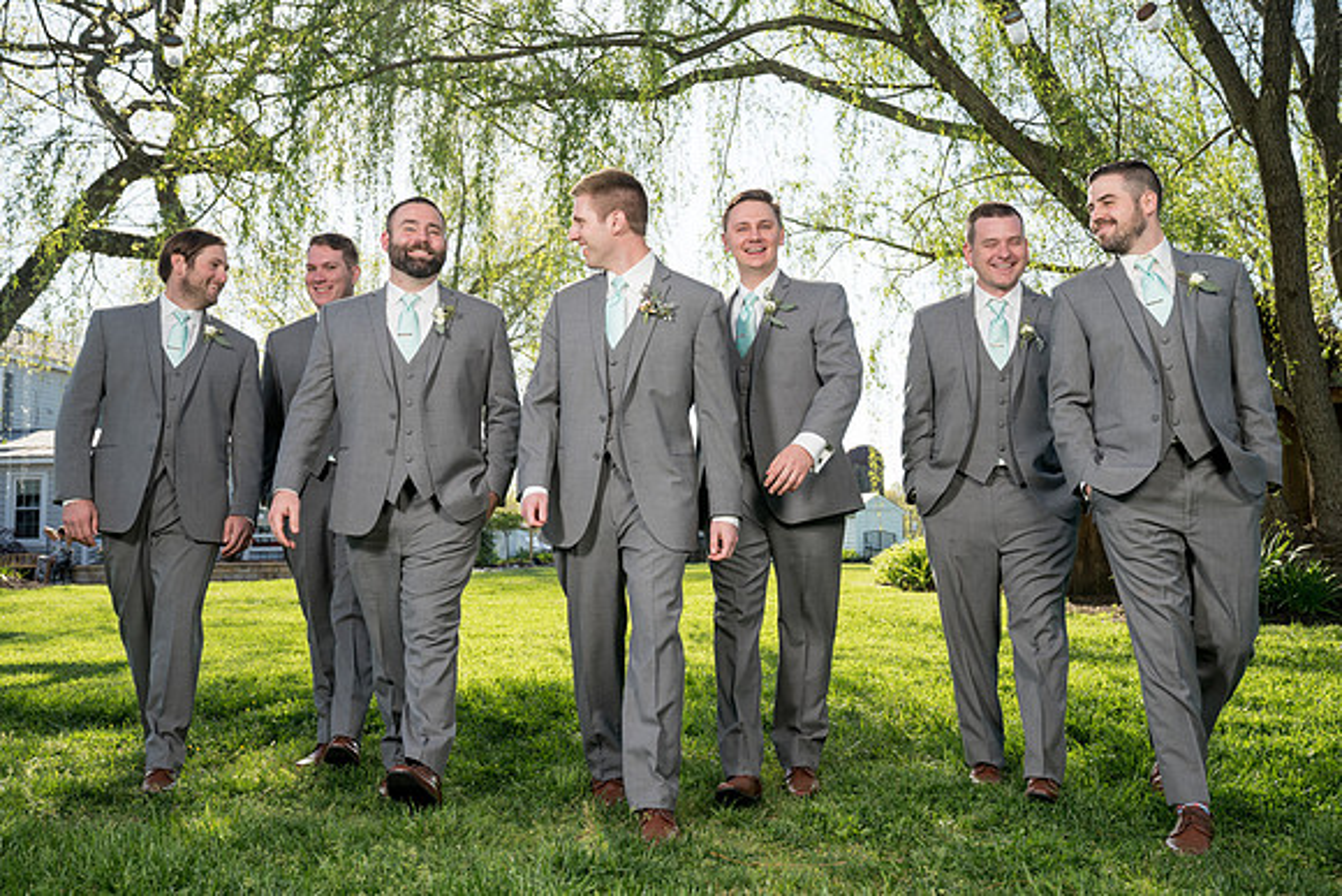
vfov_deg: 35.1
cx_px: 651
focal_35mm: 38
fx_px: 1415
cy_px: 444
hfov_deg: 50.7
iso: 100
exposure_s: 1/200
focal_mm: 36
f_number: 5.6
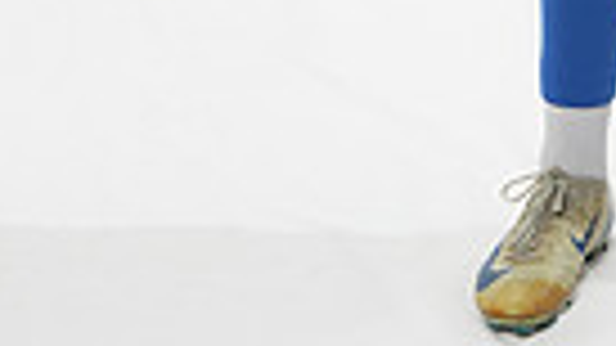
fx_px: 3039
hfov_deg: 11.4
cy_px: -548
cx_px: 670
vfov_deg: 6.2
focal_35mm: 186
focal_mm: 53.9
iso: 500
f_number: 8
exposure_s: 1/125
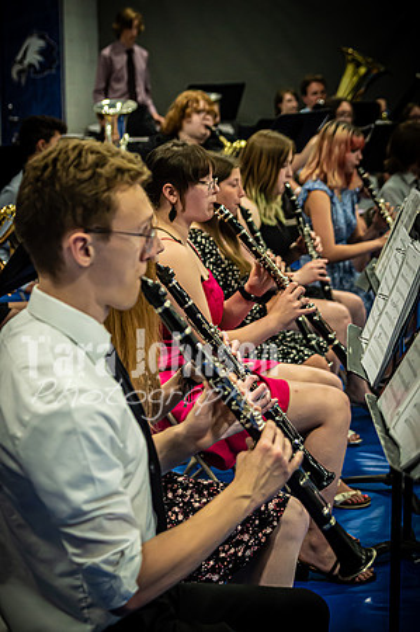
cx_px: 210
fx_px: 1263
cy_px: 316
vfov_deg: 28.1
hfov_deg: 18.9
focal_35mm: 72
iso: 3200
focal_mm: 48
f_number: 2.8
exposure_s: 1/250
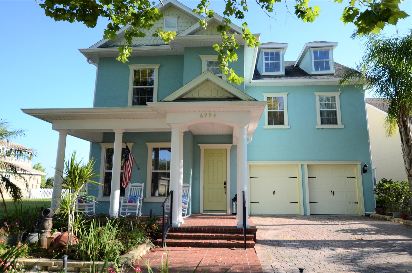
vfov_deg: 59.3
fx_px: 240
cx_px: 206
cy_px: 136
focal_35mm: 21
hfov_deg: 81.3
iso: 500
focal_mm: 14
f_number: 3.5
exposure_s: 1/2500
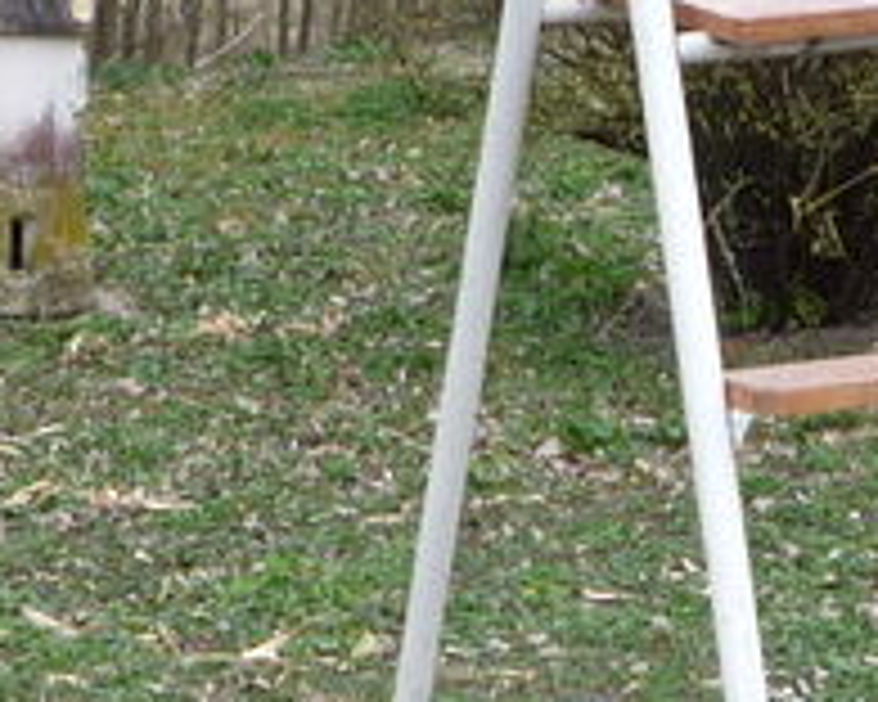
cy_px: 626
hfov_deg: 12.8
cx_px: 558
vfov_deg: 10.2
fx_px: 3898
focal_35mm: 150
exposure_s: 1/100
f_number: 4
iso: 100
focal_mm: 5.2
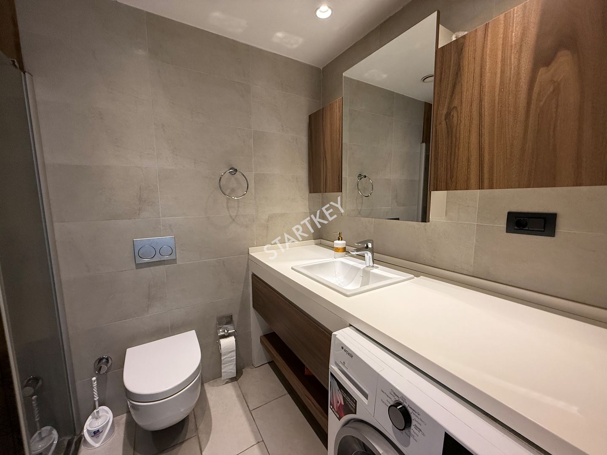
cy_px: 228
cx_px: 304
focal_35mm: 14
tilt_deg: -7.3
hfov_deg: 102.1
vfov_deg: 85.7
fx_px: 245
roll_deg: +0.0
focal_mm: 2.22
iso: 250
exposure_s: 1/100
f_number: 2.2
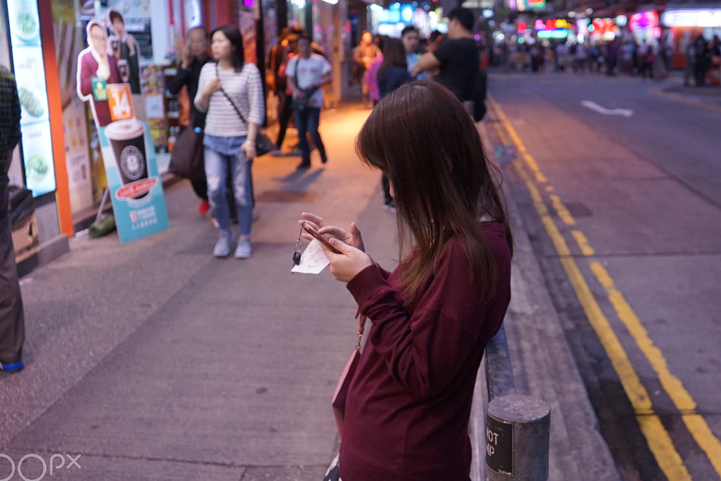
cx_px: 427
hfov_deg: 49.3
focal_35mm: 39
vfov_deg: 34.2
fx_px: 781
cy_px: 215
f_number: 3.5
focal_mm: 28
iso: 1000
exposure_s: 1/200
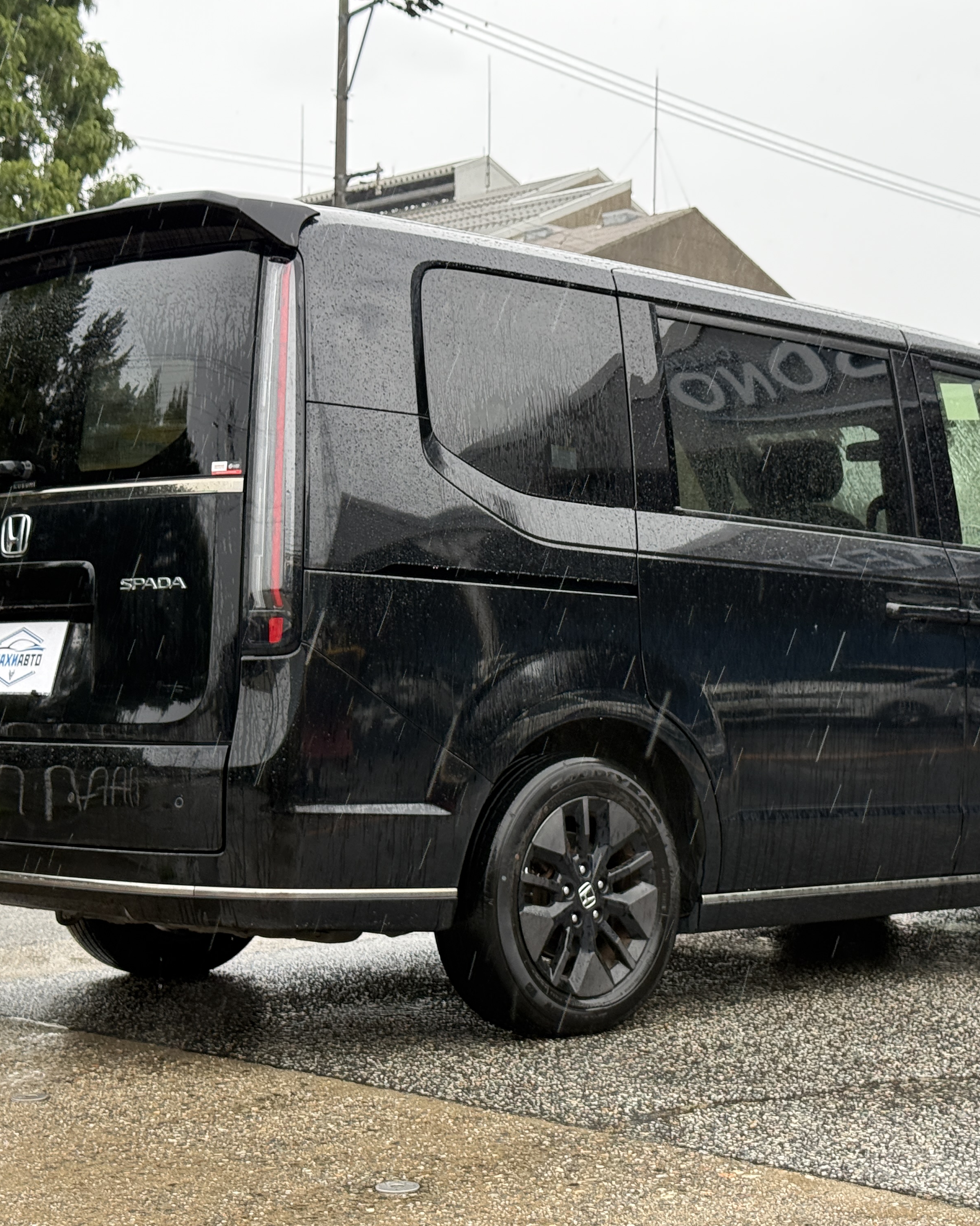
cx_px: 604
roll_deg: -0.9
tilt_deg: +2.5
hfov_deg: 24.2
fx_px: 2284
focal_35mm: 63
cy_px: 614
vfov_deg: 30.0
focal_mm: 6.76
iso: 100
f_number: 1.78
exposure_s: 1/255
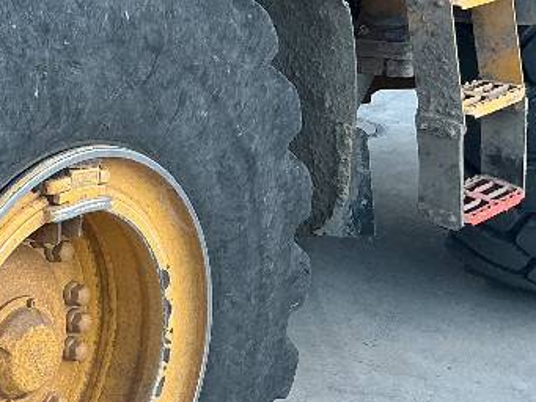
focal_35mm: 87
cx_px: -66
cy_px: 300
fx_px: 1348
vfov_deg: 16.9
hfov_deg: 21.3
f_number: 1.8
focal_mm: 3
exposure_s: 1/120
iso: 20
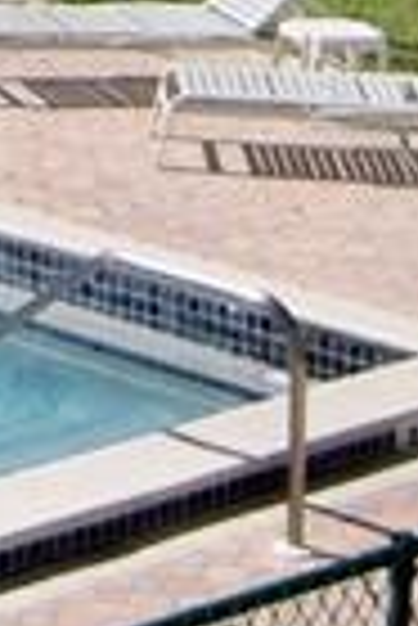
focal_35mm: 214
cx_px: -661
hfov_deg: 6.1
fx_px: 3718
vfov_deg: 9.1
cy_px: -590
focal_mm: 4.7
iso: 64
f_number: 5.6
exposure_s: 1/480
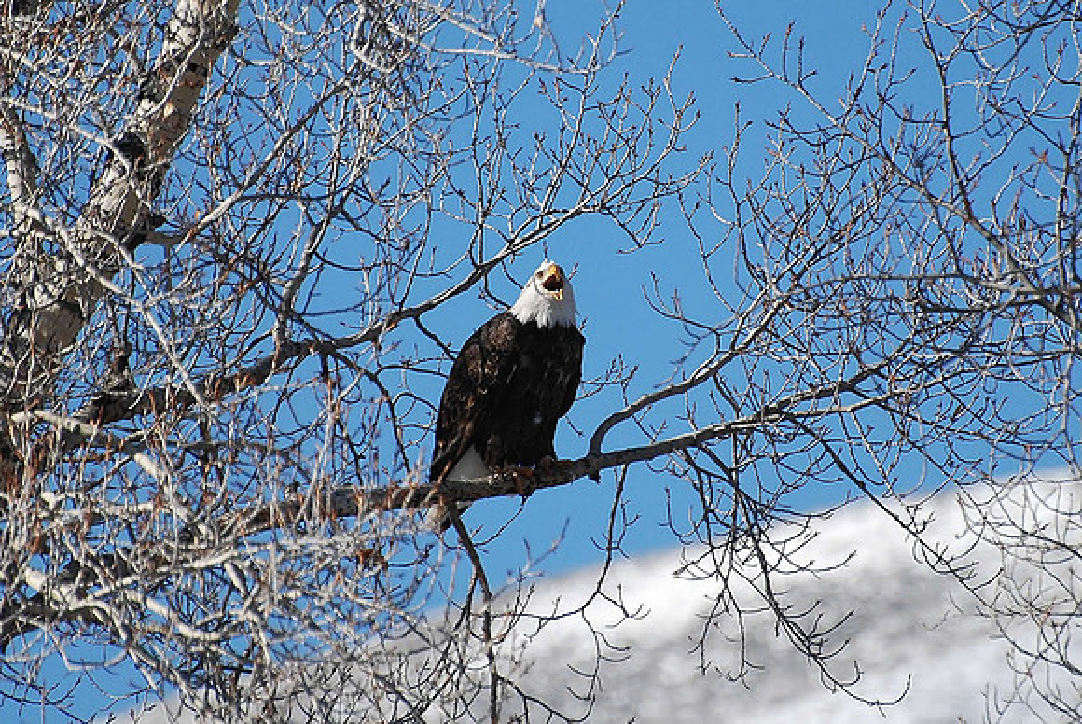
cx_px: 541
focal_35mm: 450
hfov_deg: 4.6
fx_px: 13538
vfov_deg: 3.1
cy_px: 362
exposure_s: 1/1600
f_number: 5.6
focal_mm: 300
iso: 400
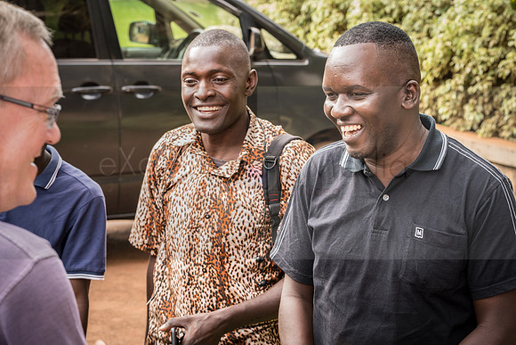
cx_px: 283
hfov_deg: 21.8
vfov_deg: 14.7
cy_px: 189
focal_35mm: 93
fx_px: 1338
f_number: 9
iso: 1000
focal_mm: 85
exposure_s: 1/100
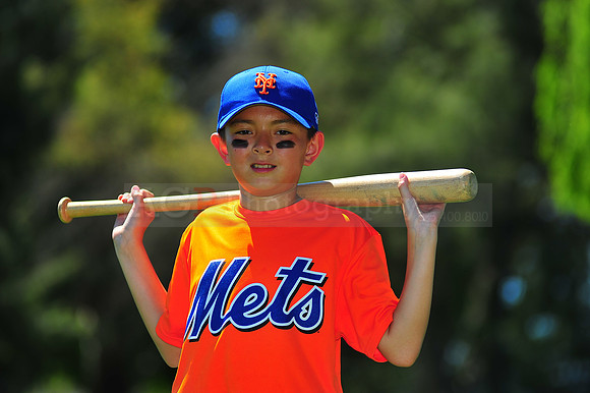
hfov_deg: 11.4
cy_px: 196
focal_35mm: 180
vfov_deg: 7.6
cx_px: 295
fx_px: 2948
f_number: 4
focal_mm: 180
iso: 200
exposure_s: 1/1600
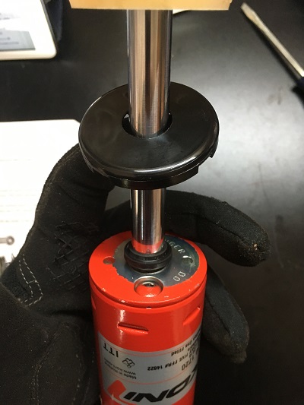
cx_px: 152
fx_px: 339
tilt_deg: -82.8
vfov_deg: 61.6
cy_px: 202
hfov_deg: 48.2
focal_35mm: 29
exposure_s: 1/30
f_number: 2.2
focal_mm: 4.15
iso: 160
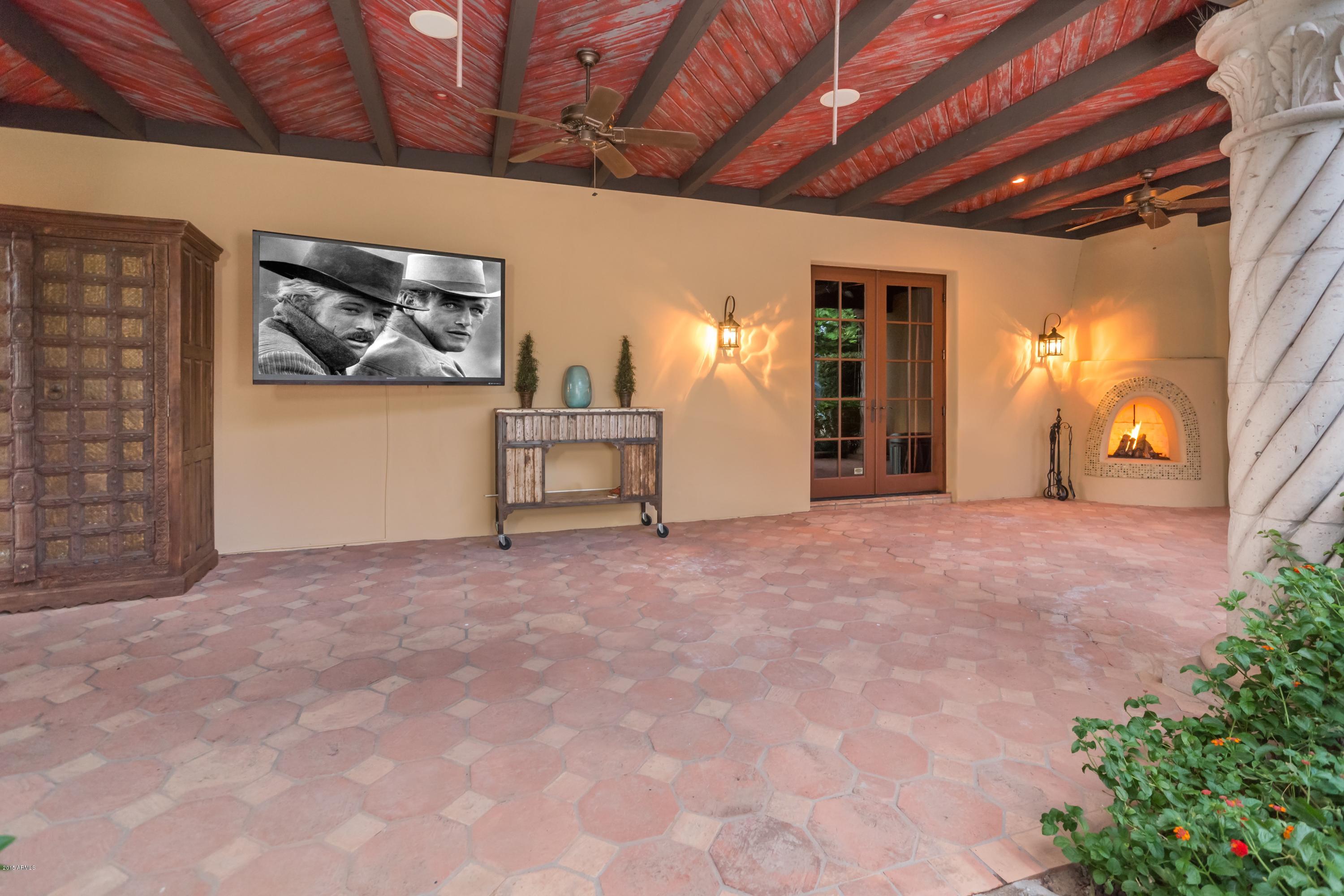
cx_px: 672
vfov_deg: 73.7
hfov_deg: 96.7
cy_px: 448
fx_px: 597
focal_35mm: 16
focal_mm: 16
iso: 2000
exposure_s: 1/125
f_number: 5.6
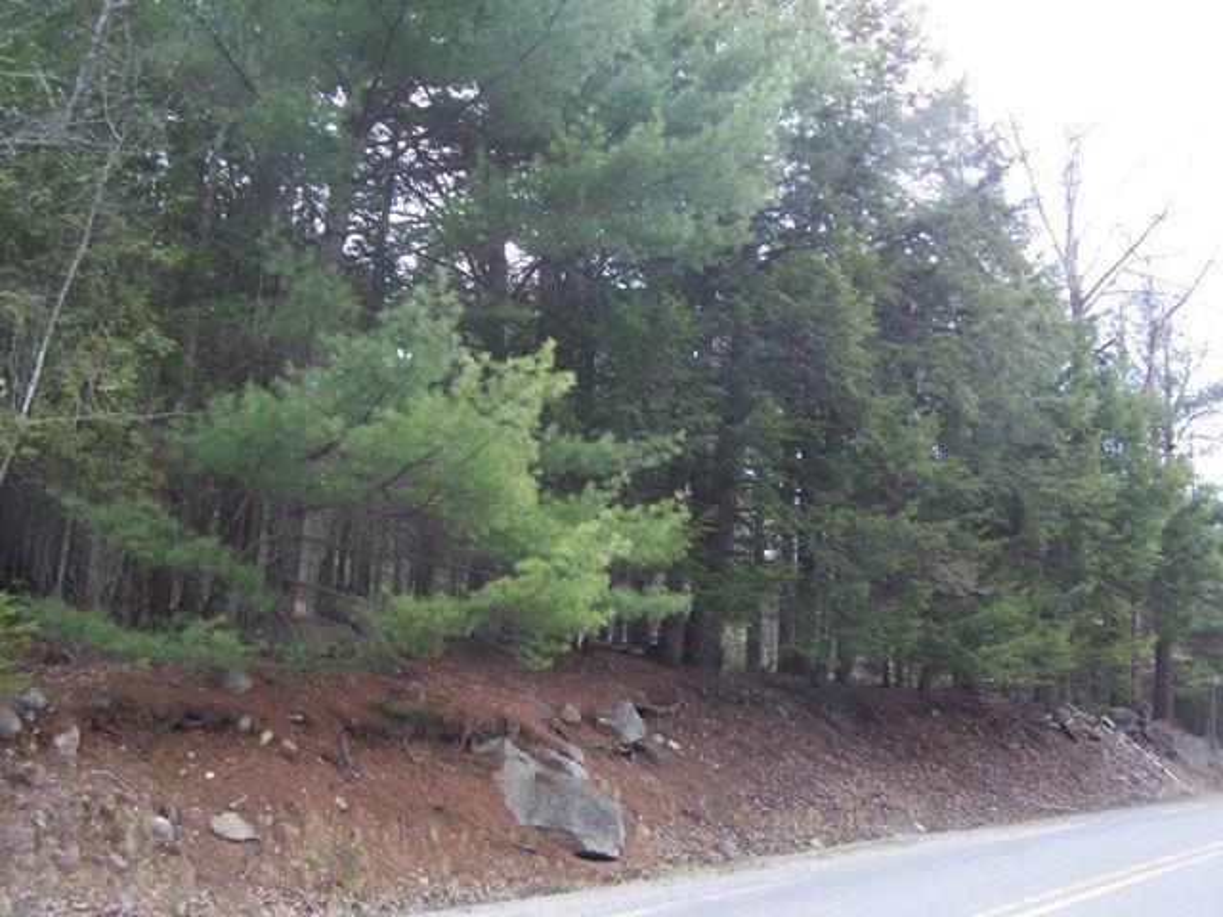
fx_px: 1343
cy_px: 458
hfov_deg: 49.0
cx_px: 612
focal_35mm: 38
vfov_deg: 37.7
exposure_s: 1/80
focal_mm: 6.3
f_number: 2.8
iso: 64
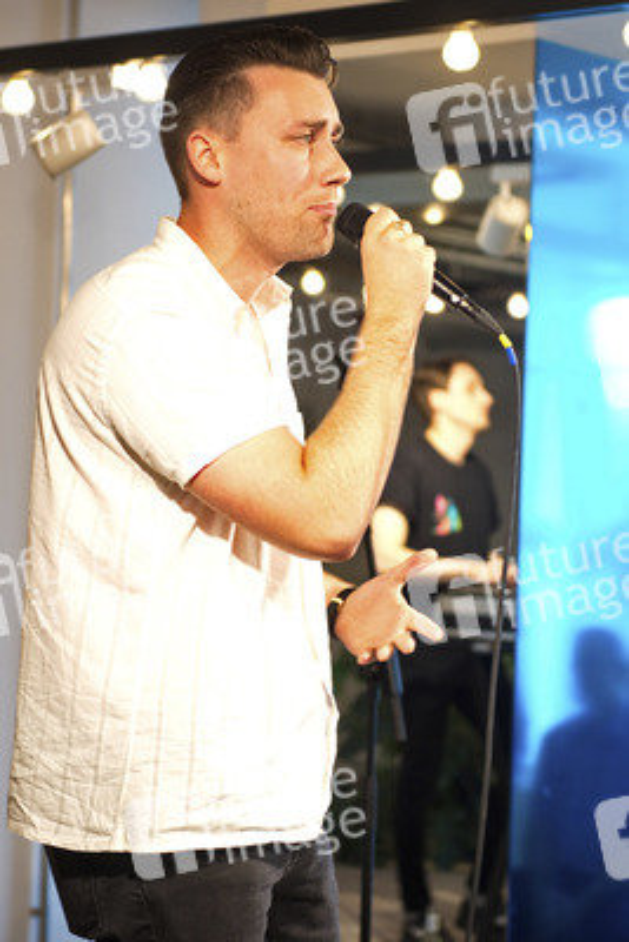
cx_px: 314
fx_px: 1833
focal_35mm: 70
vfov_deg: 28.8
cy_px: 471
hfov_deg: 19.5
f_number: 2.8
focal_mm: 70
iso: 800
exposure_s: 1/200
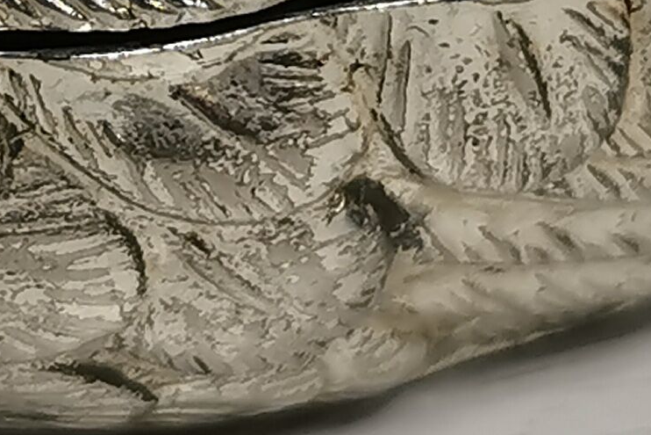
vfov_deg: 5.9
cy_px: -366
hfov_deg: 8.9
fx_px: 4160
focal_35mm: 230
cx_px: -54
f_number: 1.8
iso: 160
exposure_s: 1/100
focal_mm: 5.58
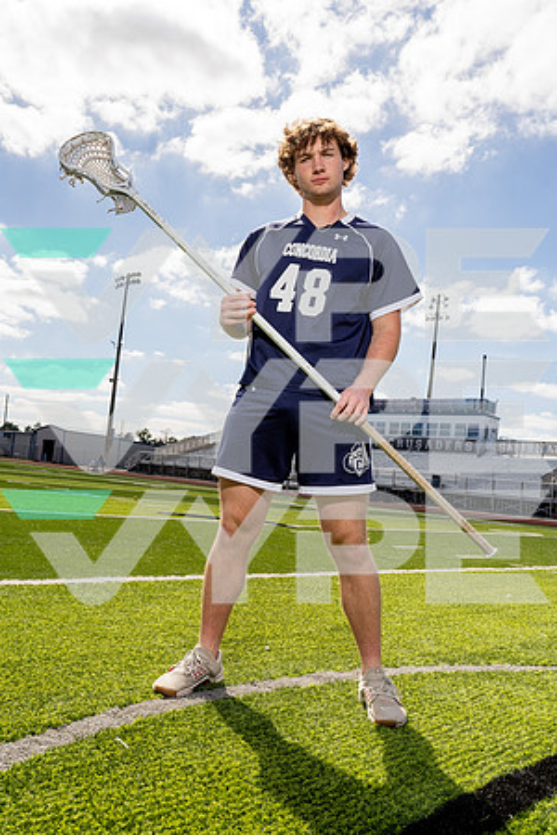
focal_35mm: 31
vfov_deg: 60.3
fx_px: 719
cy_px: 418
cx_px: 278
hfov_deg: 42.3
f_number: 8
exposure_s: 1/250
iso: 100
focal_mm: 31
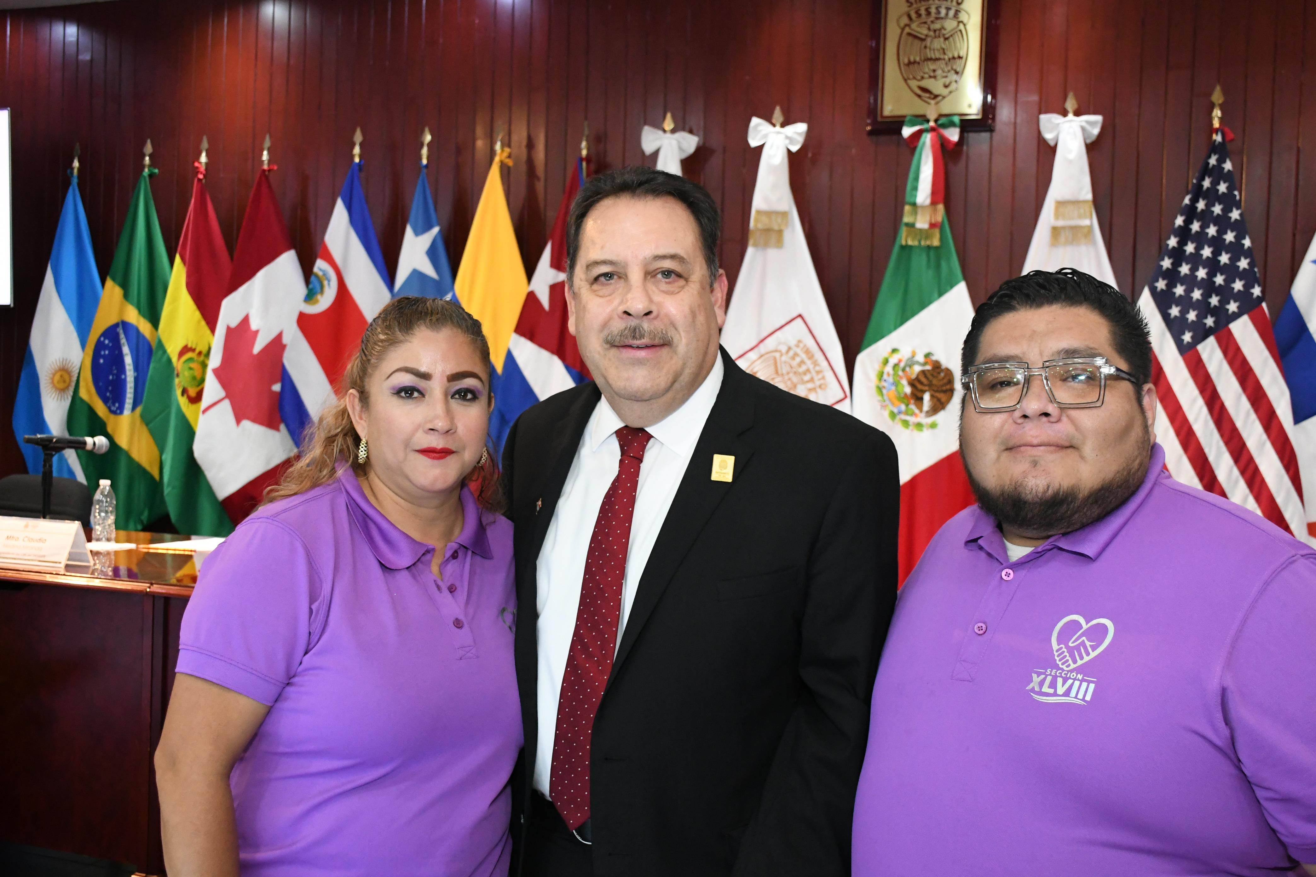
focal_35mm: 36
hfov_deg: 53.1
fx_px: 1316
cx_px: 658
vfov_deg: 36.9
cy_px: 438
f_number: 5
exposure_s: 1/100
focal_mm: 24
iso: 4000
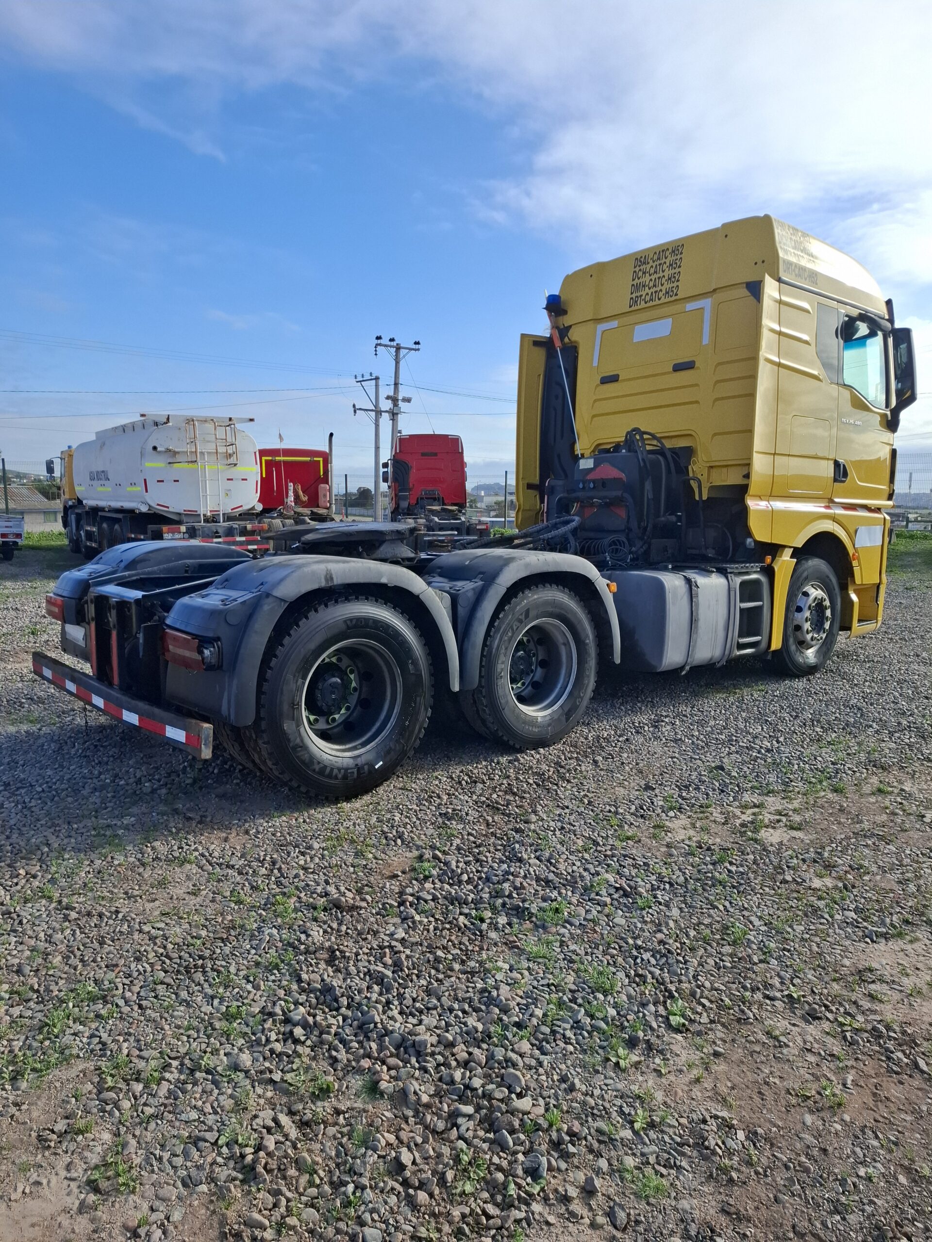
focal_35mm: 23
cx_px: 466
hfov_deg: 58.9
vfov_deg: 73.9
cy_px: 621
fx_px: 826
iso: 50
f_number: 1.8
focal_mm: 5.54
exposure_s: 1/2336
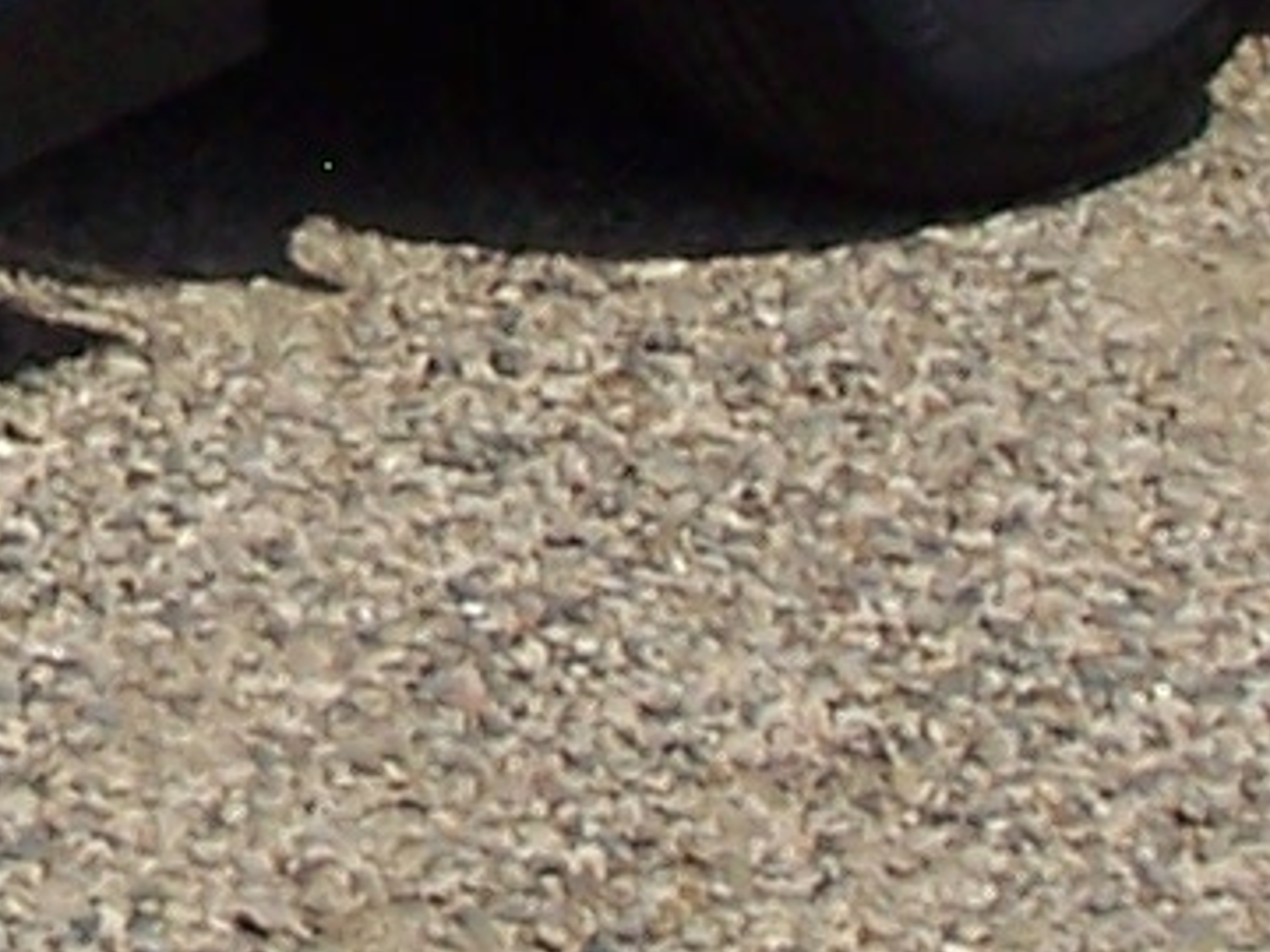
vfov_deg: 6.1
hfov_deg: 8.1
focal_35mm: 243
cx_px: -293
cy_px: -201
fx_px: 8915
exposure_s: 1/750
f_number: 5.6
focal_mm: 6.3
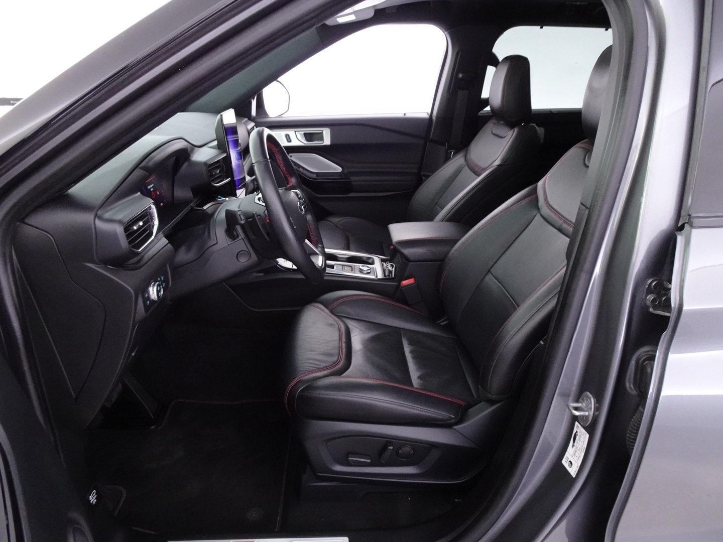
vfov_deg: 56.8
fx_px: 501
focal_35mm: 24
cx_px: 362
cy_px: 271
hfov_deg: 71.6
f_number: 3.5
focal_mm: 4.25
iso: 800
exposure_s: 1/8
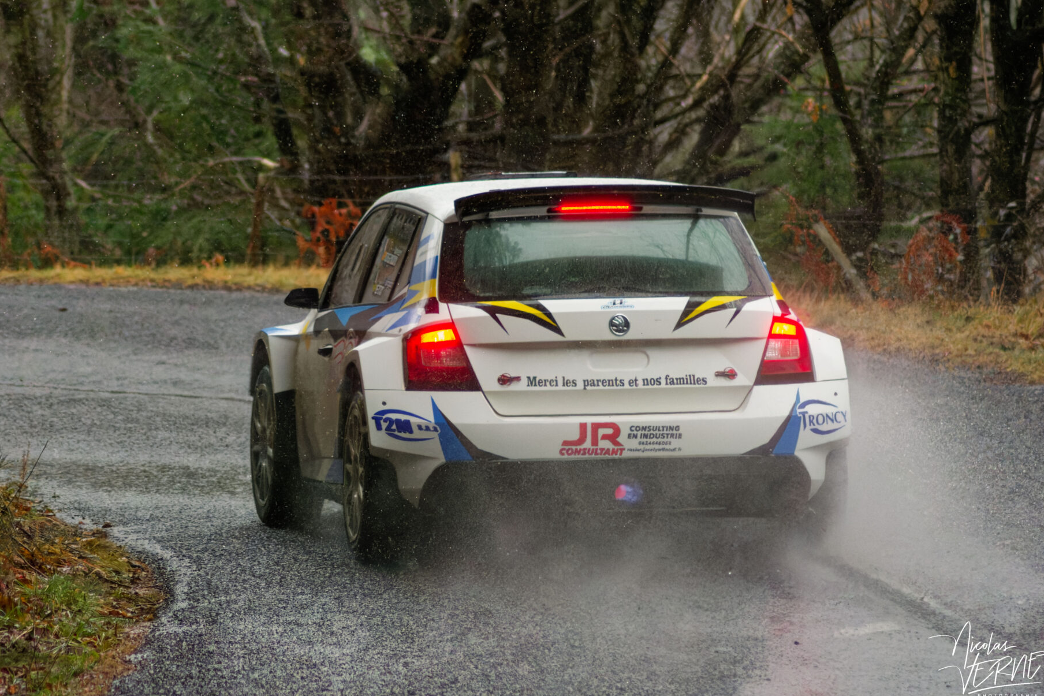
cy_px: 225
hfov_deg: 7.2
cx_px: 345
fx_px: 8313
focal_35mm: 287
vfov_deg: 4.8
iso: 18000
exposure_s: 1/4000
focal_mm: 135
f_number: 4.2
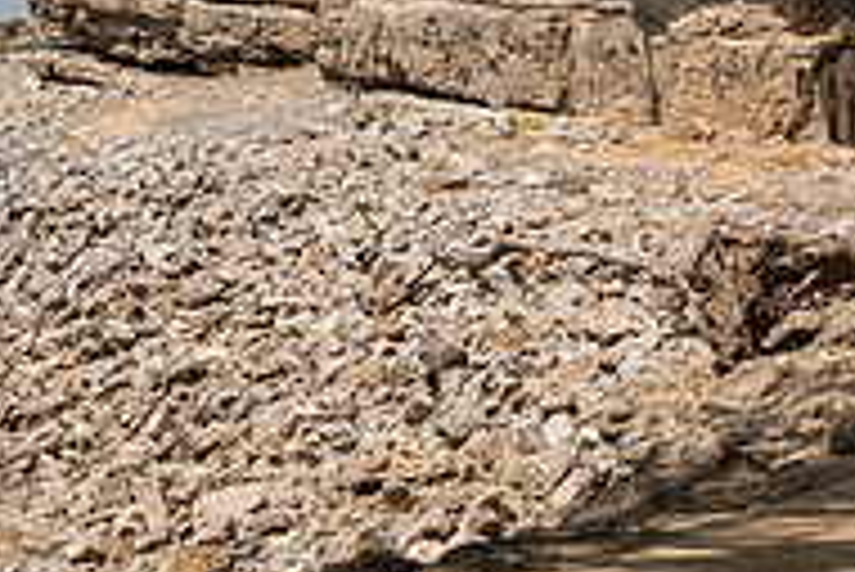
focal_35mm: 189
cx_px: 72
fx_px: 4492
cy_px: -110
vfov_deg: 7.2
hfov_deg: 10.8
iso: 64
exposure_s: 1/200
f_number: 8
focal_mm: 62
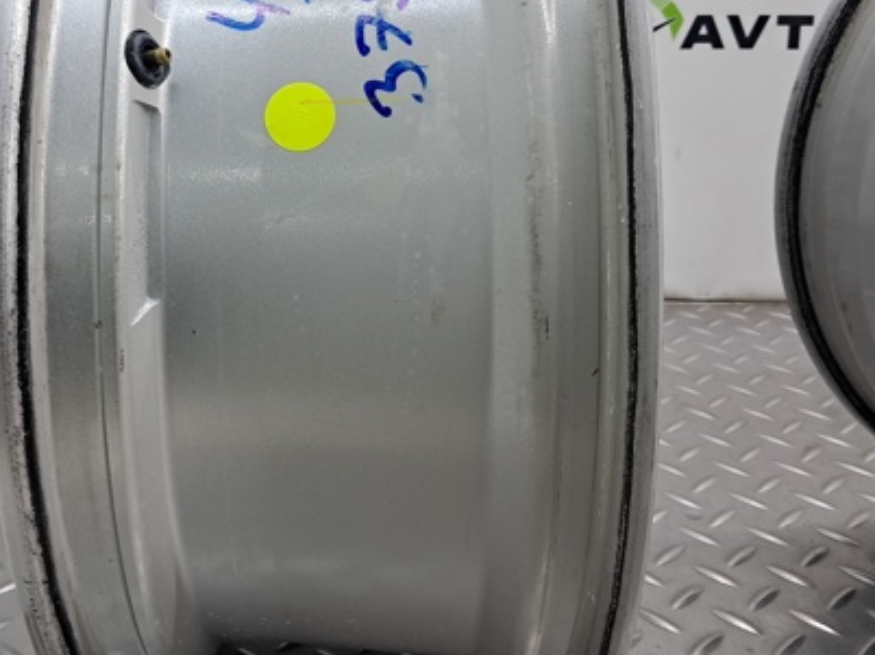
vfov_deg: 33.1
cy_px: 190
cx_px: 359
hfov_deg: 43.7
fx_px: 1086
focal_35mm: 43
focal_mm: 4
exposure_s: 1/60
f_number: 1.8
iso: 100
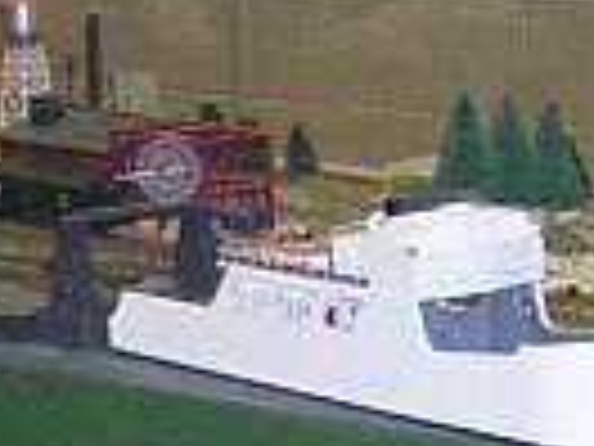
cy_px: 284
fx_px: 3741
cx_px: 288
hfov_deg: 9.1
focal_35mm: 218
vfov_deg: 6.8
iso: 400
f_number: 2.6
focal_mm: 4.7
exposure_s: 1/60.1
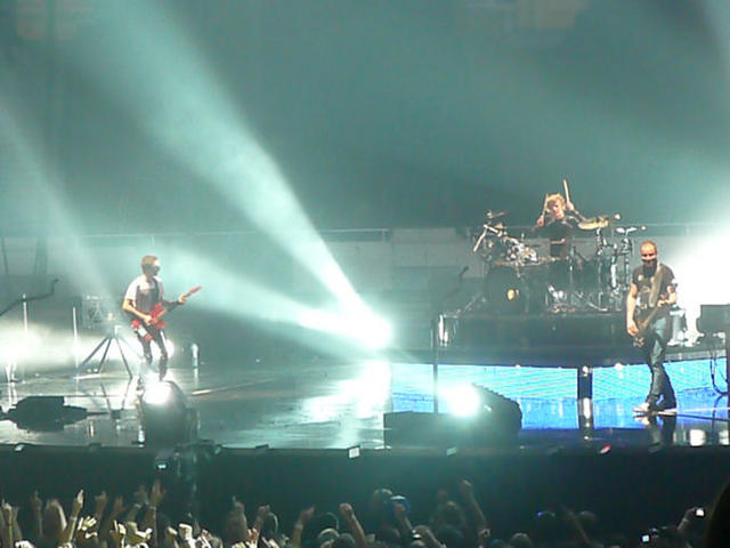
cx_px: 365
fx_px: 3121
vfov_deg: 10.0
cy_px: 274
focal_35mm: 148
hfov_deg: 13.3
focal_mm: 22
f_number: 4
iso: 800
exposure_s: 1/30
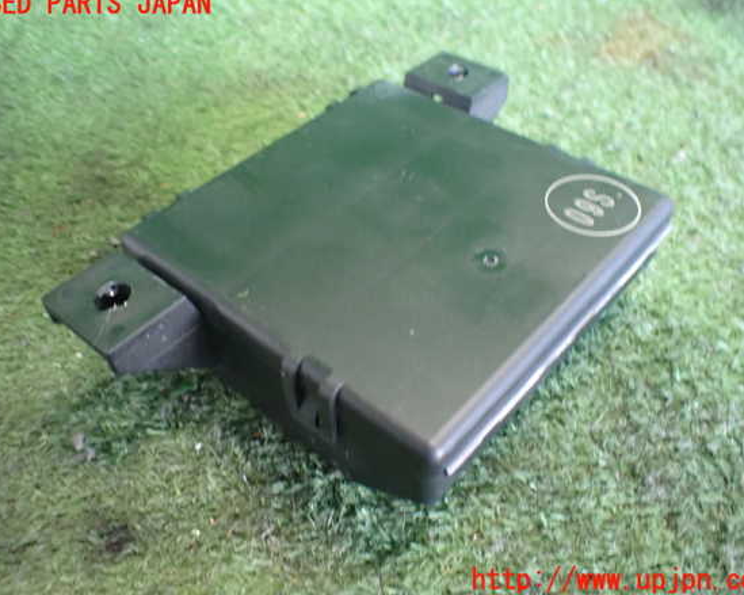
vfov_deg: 45.8
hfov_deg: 55.7
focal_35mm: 32
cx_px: 371
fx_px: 704
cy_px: 293
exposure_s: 1/40
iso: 800
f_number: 2.3
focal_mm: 5.4
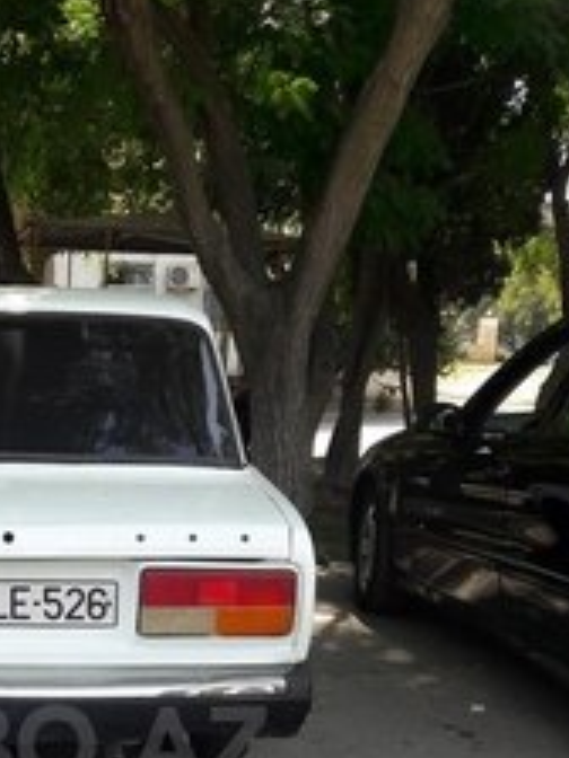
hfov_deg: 22.8
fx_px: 1359
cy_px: 744
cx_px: 7
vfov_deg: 29.3
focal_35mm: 62
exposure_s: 1/433
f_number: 1.9
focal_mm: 3.7
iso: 40
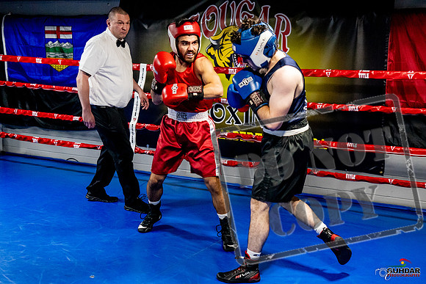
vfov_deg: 26.0
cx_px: 213
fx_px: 615
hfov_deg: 38.2
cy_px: 142
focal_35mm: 52
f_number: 2.8
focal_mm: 35
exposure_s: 1/800
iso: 5000
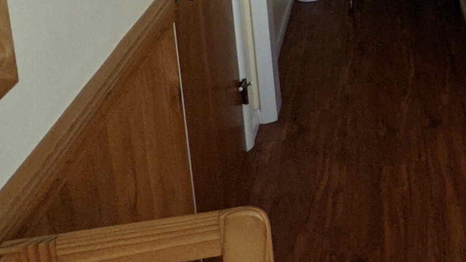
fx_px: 729
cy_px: -112
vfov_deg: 18.4
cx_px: 587
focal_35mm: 59
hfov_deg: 29.4
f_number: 2.2
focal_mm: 2.22
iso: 204
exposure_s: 1/23.8
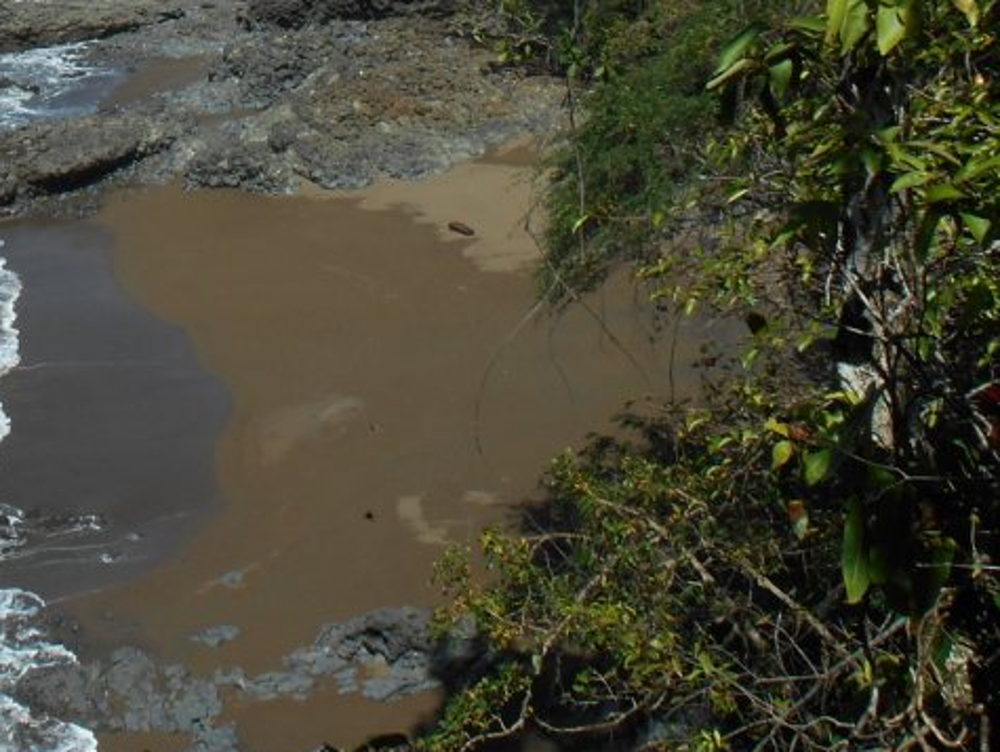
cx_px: 164
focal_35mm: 56
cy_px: 0
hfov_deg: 33.1
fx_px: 1619
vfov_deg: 24.9
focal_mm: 4.6
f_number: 3.2
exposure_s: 1/1000
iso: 80
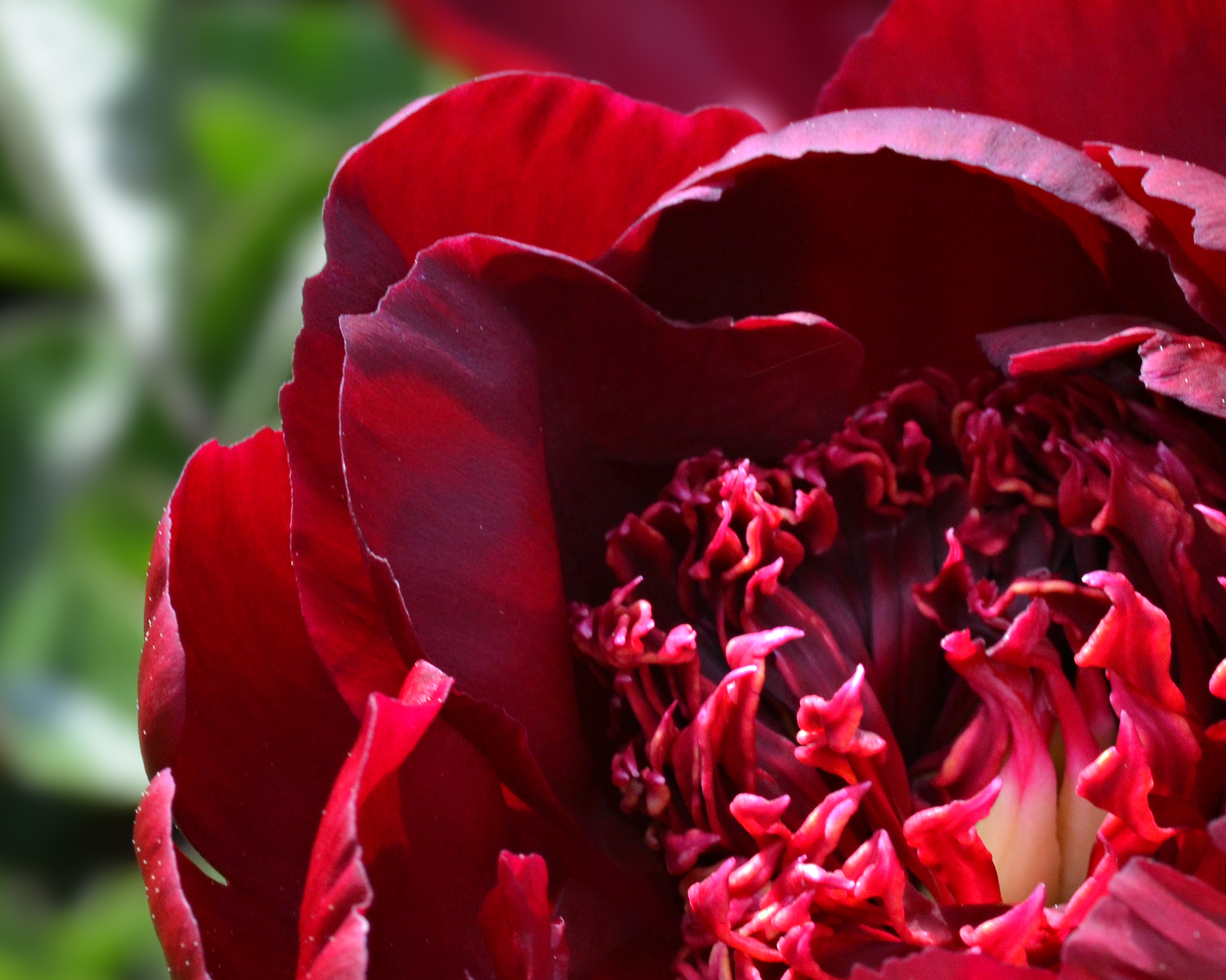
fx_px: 7765
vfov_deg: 7.2
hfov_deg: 9.0
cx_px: 922
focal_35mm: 214
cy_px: 758
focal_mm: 70
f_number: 11
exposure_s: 1/160
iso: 560
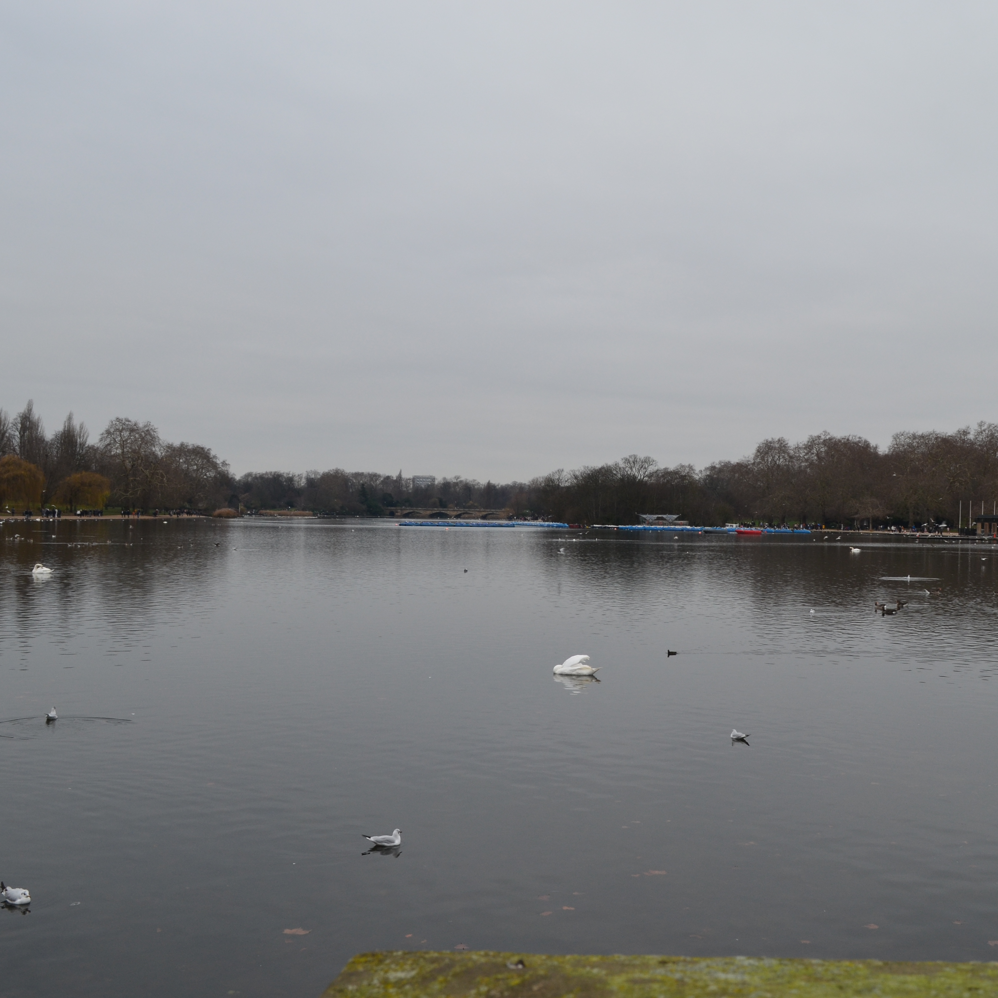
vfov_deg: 39.2
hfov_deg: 38.8
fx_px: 1403
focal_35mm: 43
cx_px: 647
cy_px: 501
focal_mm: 22
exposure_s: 1/60
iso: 320
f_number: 10
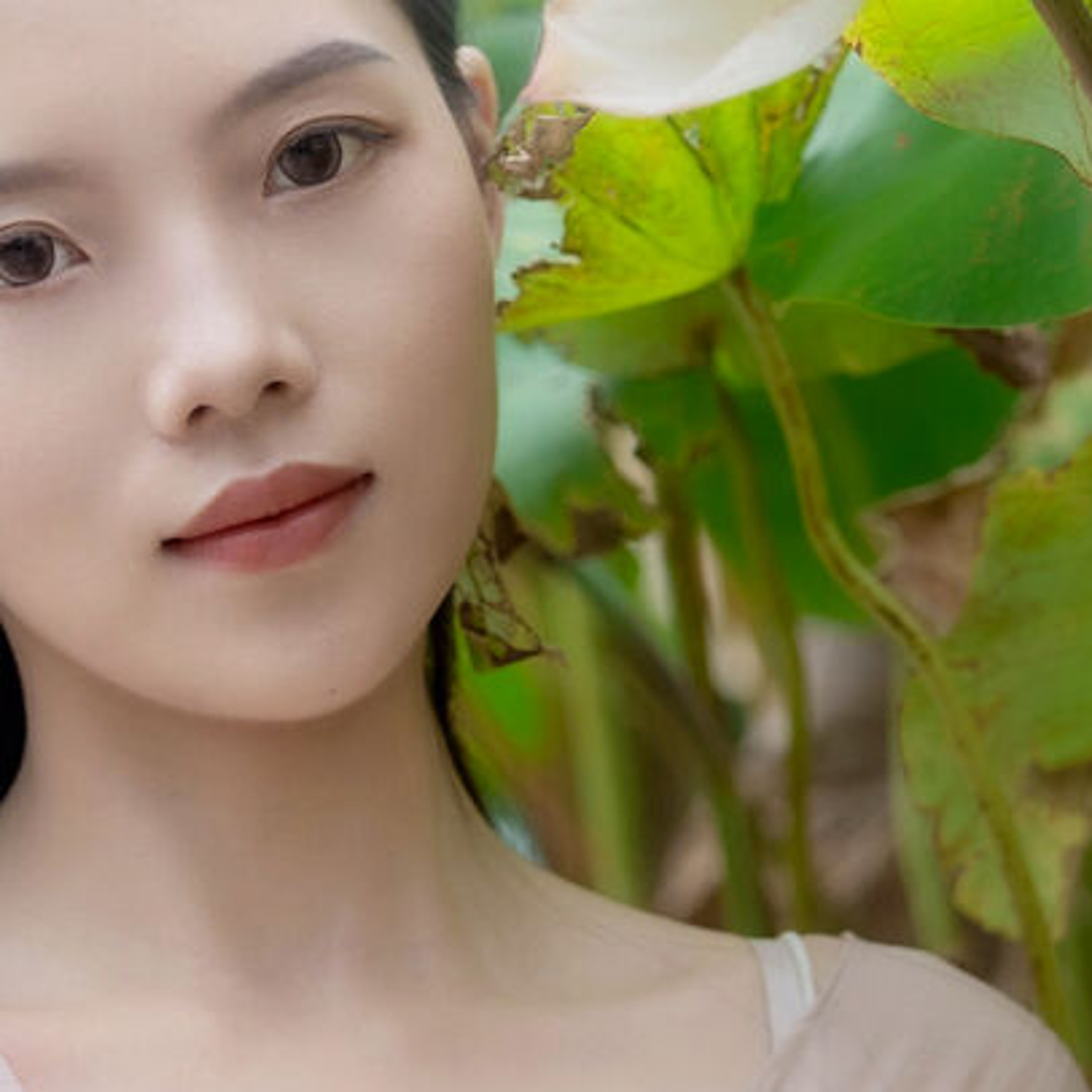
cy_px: 570
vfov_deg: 9.7
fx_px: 6460
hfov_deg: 9.7
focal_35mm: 181
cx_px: 516
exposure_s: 1/400
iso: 100
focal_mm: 48
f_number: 2.8
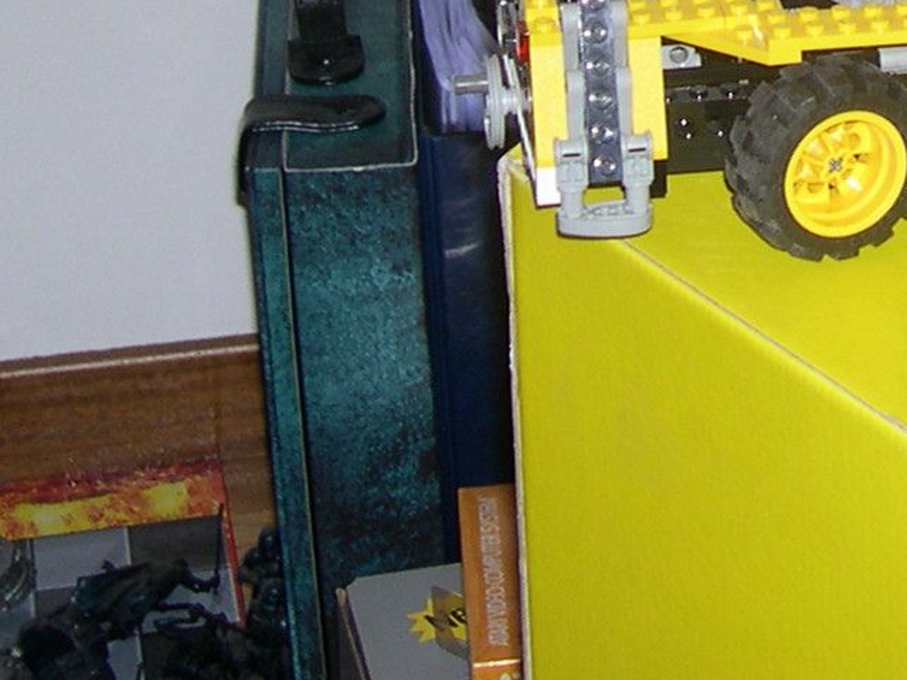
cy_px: -412
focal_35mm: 135
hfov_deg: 14.2
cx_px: 1064
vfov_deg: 10.5
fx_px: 3537
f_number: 2.8
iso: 100
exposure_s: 1/60
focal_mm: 8
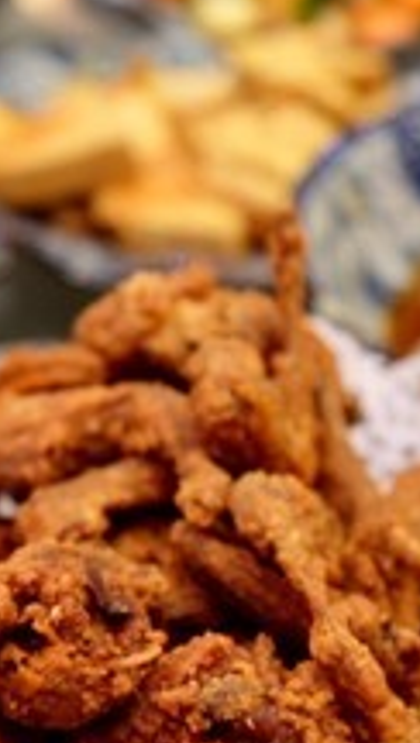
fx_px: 2467
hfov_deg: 9.7
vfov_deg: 17.1
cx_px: 52
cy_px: 468
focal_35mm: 125
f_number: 4
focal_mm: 28.9
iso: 500
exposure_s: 1/15
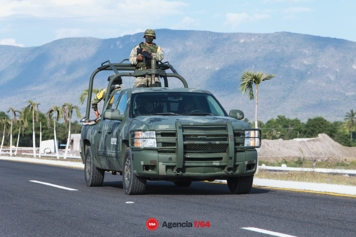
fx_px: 1038
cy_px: 118
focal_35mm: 105
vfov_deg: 13.0
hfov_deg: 19.5
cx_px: 178
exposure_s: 1/500
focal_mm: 70
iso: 160
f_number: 5.6
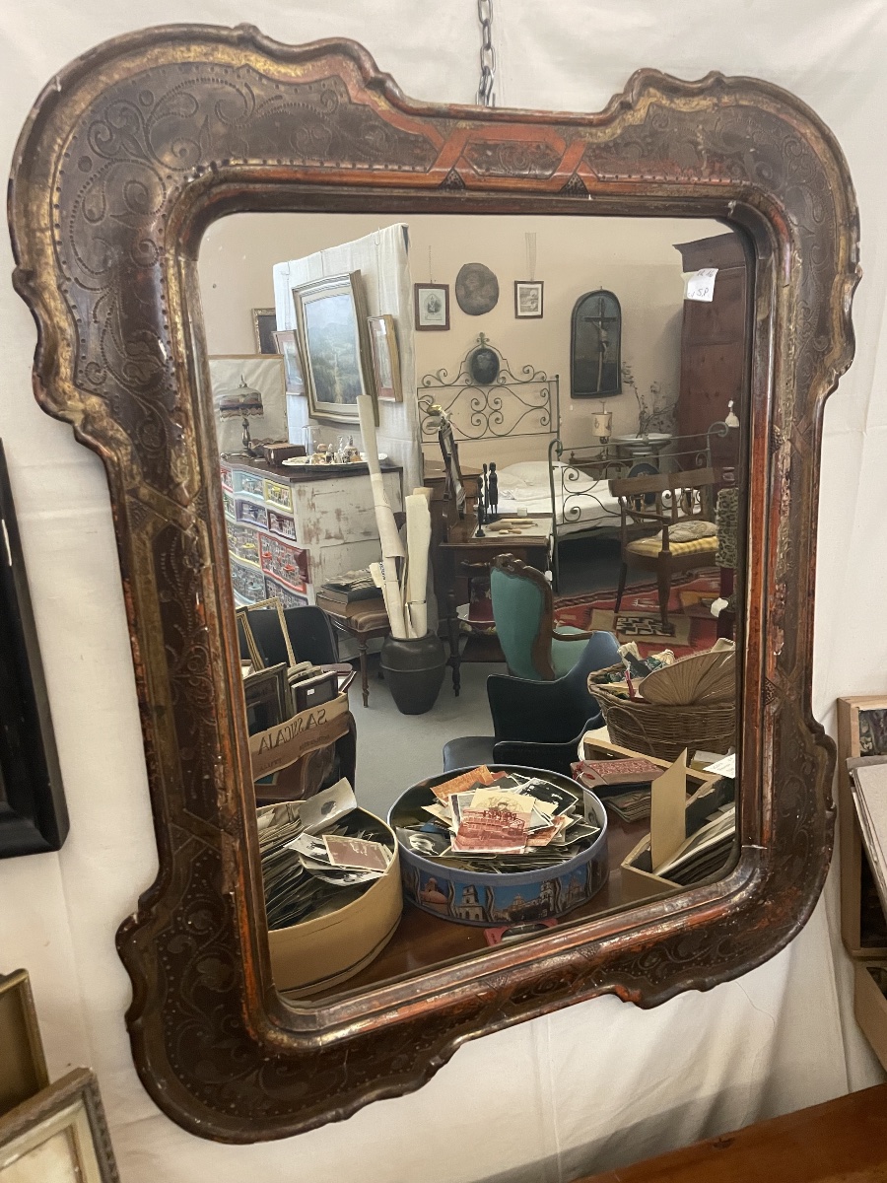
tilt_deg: -12.3
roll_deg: +3.5
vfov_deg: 67.3
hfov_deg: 53.1
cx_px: 444
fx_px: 888
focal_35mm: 26
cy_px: 592
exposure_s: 1/50
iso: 500
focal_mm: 4.2
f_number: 1.6
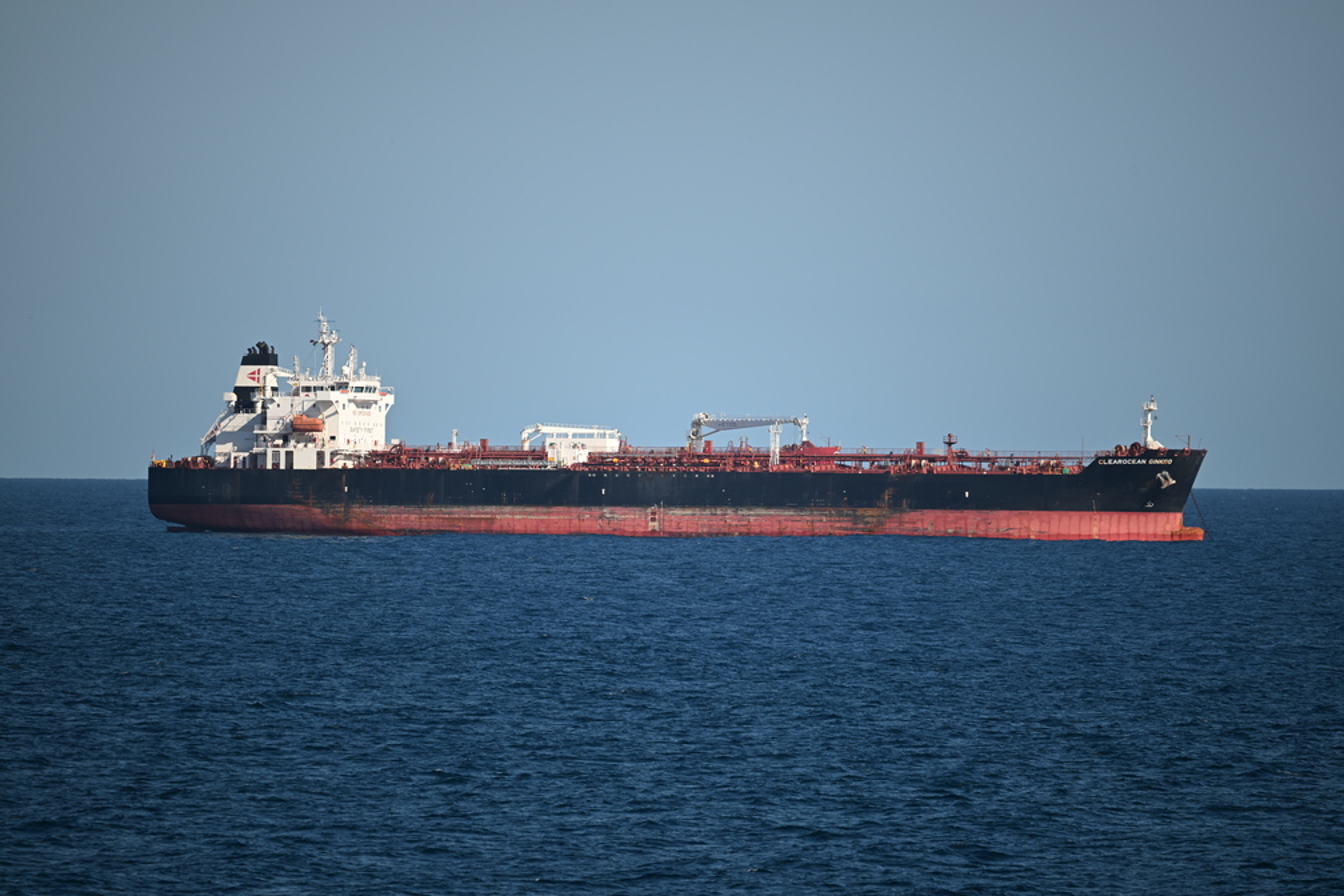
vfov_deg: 3.4
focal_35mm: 400
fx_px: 14932
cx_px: 672
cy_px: 448
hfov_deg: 5.2
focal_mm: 400
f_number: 6.3
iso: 100
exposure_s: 1/500
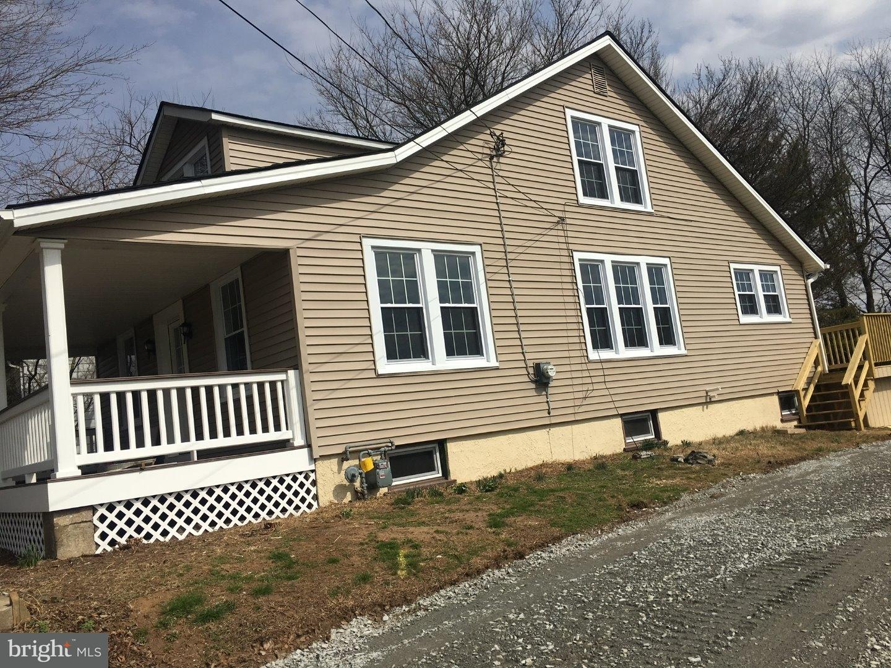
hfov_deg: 61.7
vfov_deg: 48.2
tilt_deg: +7.2
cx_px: 446
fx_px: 746
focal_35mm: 29
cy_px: 334
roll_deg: +8.4
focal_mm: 4.15
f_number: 2.2
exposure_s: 1/4049
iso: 25
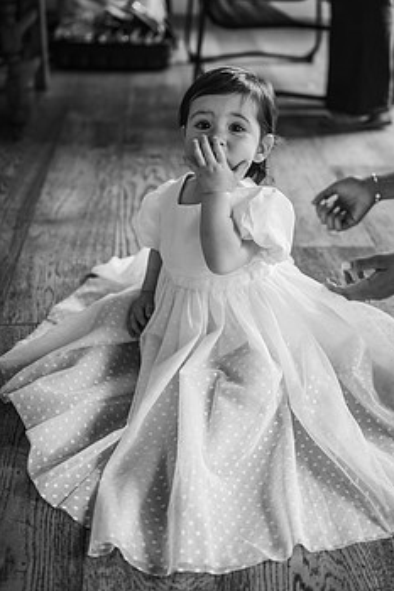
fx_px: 739
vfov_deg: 43.2
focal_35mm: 45
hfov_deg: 29.7
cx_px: 249
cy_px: 214
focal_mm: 35
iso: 220
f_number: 2
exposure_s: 1/200
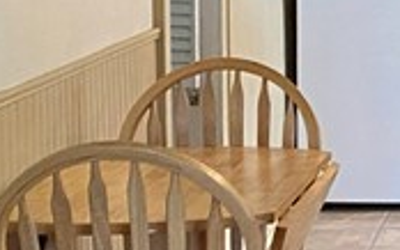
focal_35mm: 162
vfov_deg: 8.1
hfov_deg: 11.0
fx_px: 1767
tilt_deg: -3.8
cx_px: 943
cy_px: 11
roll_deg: -2.2
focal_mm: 4.25
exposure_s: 1/60
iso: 400
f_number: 1.8
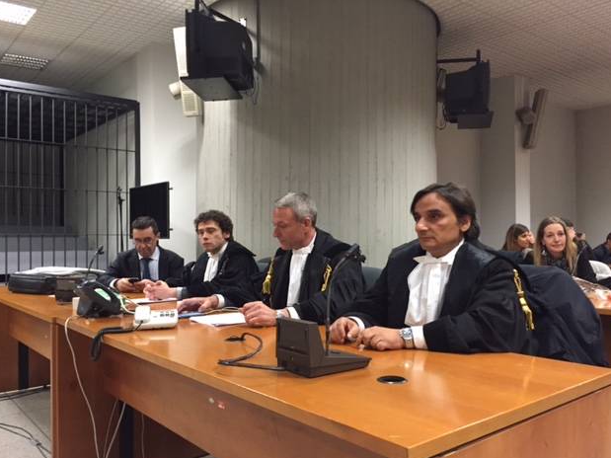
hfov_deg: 60.0
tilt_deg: +0.6
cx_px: 309
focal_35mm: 30
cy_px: 236
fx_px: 529
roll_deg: -0.3
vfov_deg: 46.8
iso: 250
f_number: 2.2
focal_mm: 4.15
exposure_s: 1/20
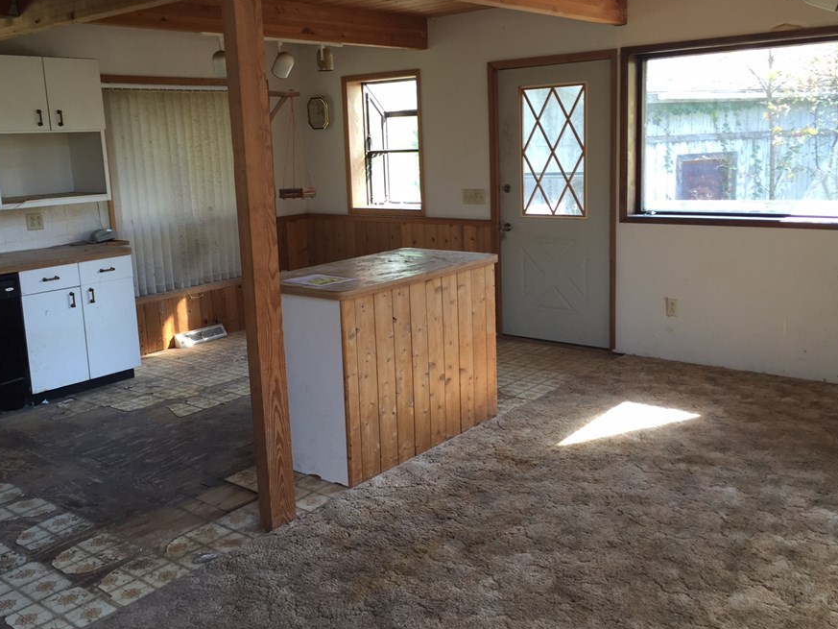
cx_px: 392
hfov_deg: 53.9
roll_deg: +1.6
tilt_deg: -9.3
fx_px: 823
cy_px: 293
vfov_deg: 41.8
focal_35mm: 34
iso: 32
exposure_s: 1/40
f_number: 2.2
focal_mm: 4.15
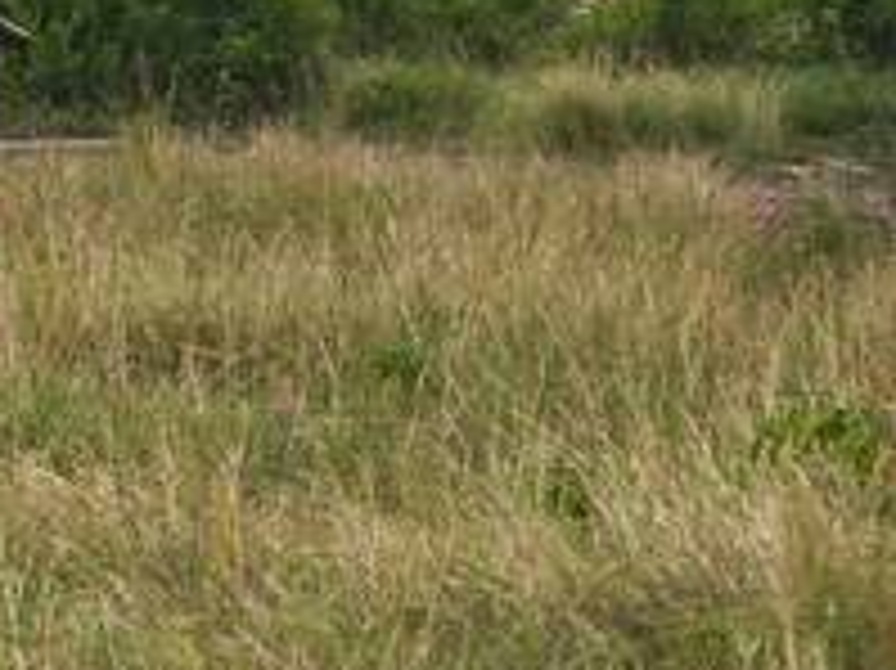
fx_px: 7010
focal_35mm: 271
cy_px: -99
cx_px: -648
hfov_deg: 7.1
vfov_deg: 5.5
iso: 50
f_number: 1.9
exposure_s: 1/177
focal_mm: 7.1
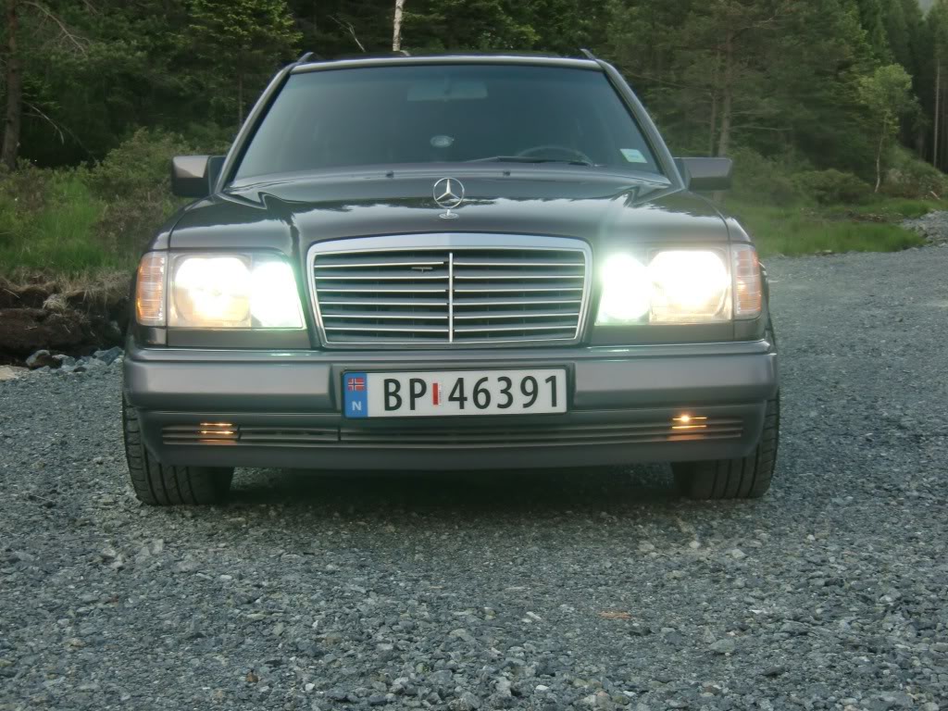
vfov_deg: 26.6
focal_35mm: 55
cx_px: 474
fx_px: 1506
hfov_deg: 34.9
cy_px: 356
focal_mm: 9.8
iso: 64
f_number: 4.2
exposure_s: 1/160
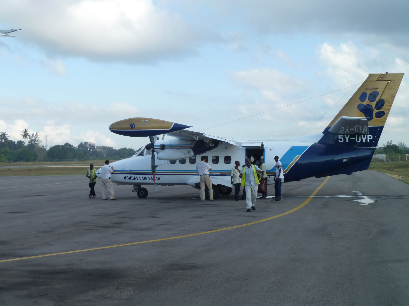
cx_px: 204
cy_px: 153
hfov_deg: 36.8
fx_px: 614
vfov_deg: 28.0
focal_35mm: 52
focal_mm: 8.5
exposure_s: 1/320
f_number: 3.8
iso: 80
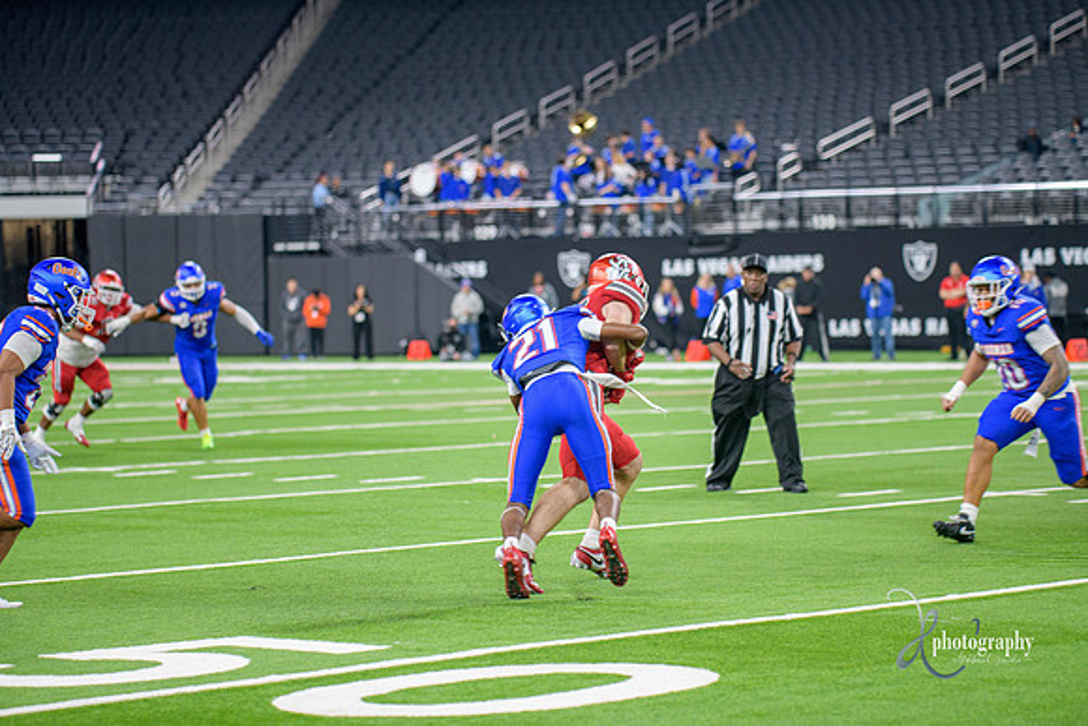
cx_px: 544
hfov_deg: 16.4
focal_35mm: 125
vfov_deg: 11.0
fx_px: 3778
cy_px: 363
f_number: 2.8
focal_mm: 125
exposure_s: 1/400
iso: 1000
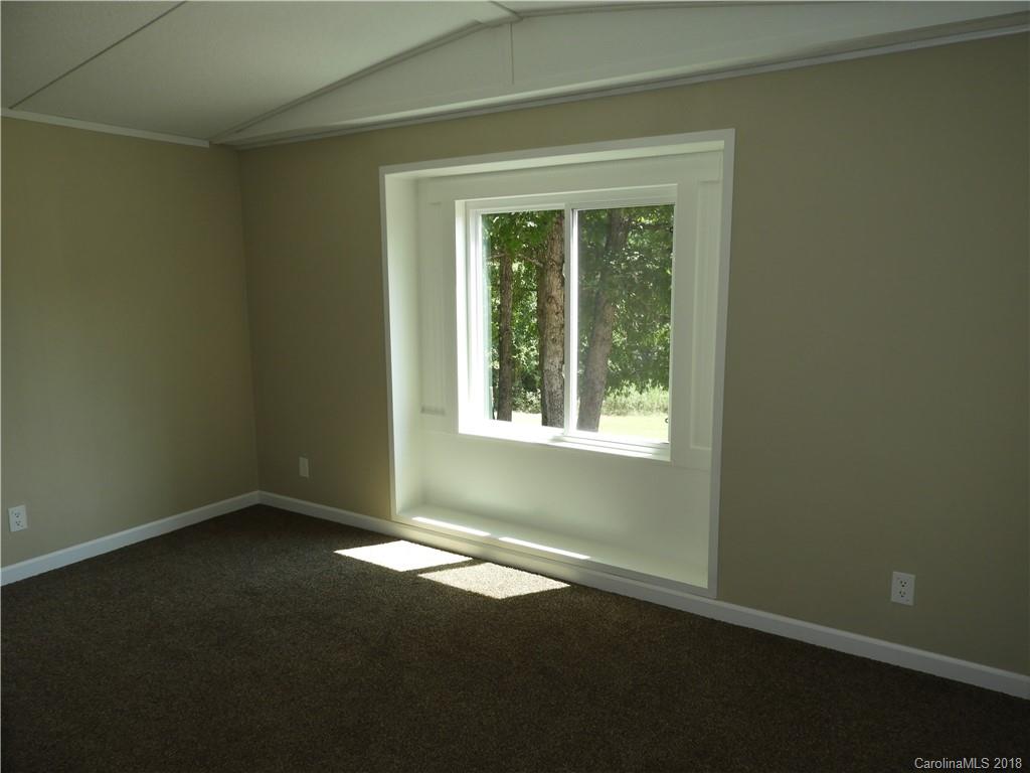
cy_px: 386
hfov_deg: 71.6
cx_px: 515
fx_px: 714
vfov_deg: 56.8
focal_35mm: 24
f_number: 3.3
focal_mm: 4.3
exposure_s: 1/100
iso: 100
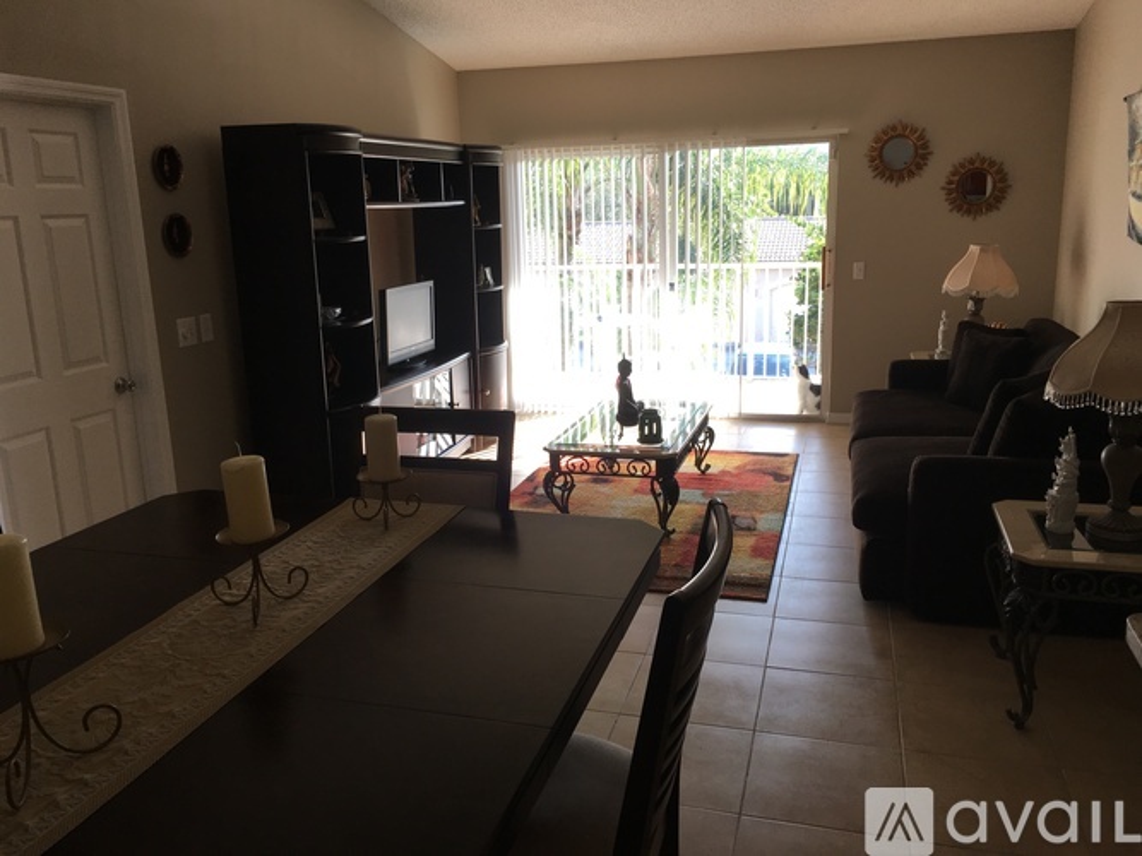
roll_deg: +2.2
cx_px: 571
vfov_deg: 48.2
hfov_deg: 61.7
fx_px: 957
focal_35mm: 29
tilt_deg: -12.1
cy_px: 428
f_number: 2.2
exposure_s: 1/120
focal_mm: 4.15
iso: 32
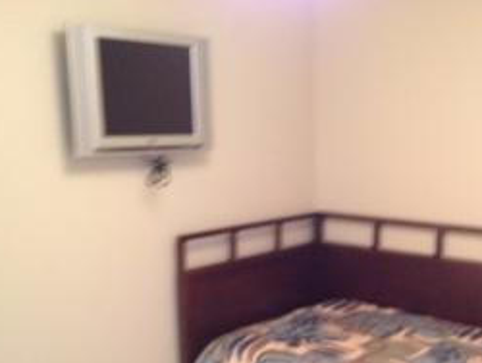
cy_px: 286
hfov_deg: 34.1
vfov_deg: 25.7
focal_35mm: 56
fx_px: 781
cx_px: 312
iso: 400
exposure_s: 1/15
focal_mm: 4.28
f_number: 2.4
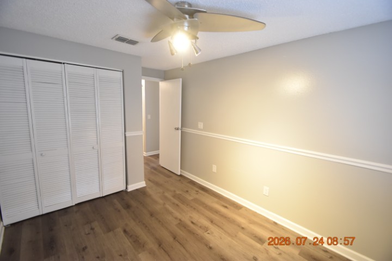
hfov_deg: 100.4
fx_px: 163
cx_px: 196
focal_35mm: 15
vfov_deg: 77.3
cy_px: 130
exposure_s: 1/15
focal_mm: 10
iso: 800
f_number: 3.5
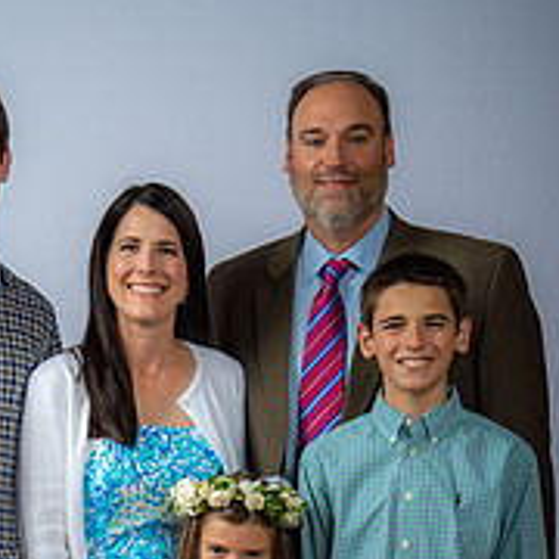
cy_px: 540
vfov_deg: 16.1
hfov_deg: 16.4
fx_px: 1937
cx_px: 182
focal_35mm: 106
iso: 250
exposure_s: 1/200
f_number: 6.3
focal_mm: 50
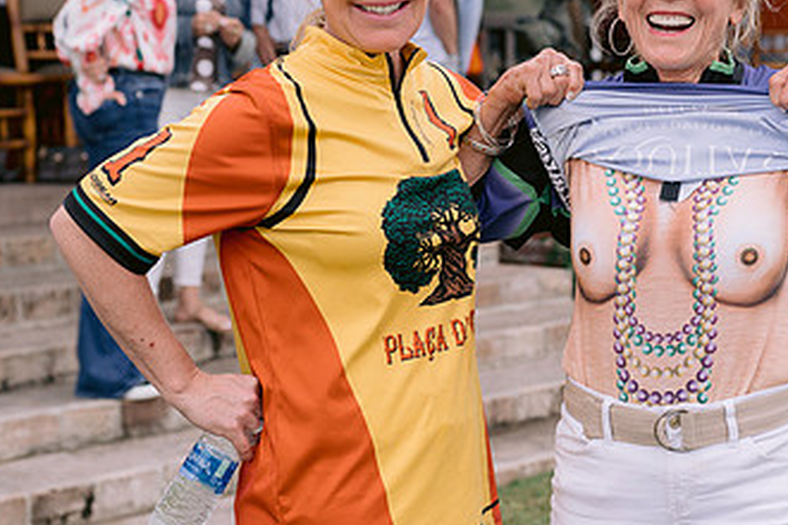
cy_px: 209
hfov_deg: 23.0
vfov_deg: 15.5
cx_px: 523
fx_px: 1926
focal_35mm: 88
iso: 200
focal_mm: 50
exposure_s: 1/1600
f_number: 4
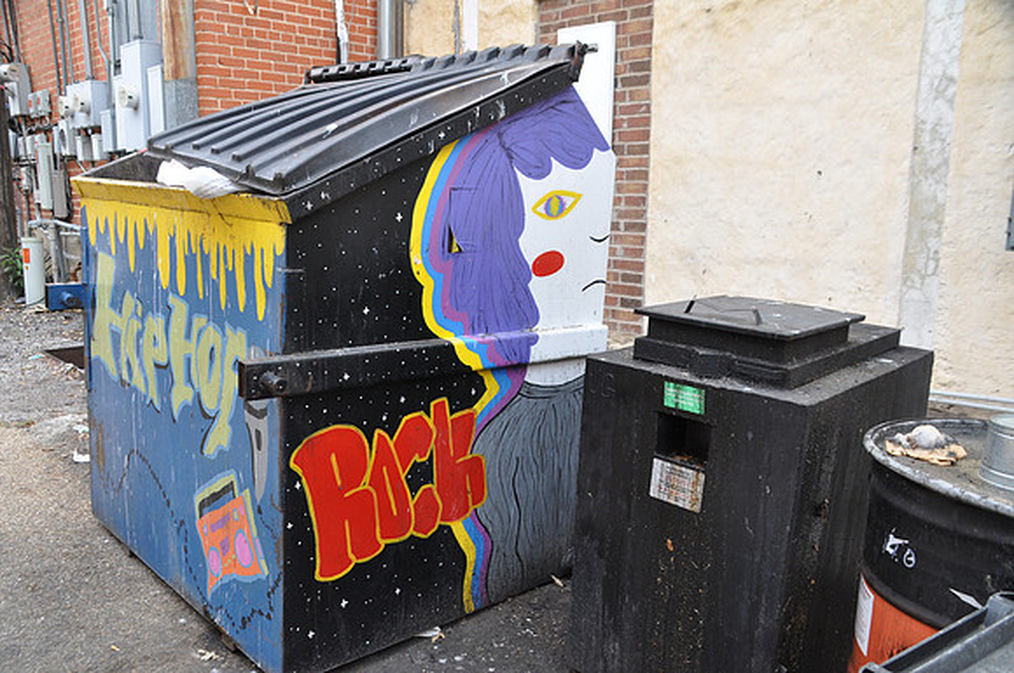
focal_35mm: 30
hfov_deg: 62.0
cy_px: 336
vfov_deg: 43.5
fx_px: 844
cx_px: 507
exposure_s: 1/125
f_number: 5.6
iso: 400
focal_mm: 20
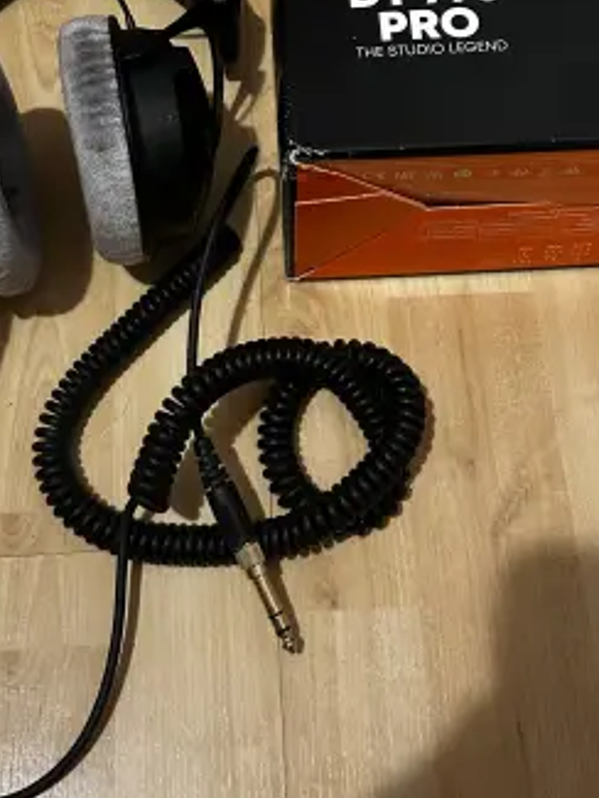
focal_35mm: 48
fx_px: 1107
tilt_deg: -61.5
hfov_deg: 30.3
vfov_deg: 38.5
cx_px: 290
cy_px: 192
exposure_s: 1/33
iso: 400
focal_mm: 5.7
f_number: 1.5
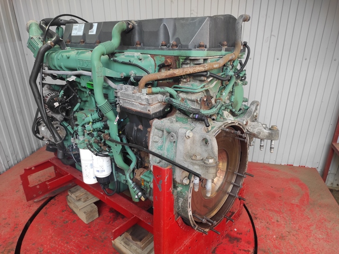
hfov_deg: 69.4
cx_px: 170
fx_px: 245
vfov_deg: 54.8
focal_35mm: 25
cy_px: 127
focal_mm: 5.43
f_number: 1.89
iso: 100
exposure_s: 1/101
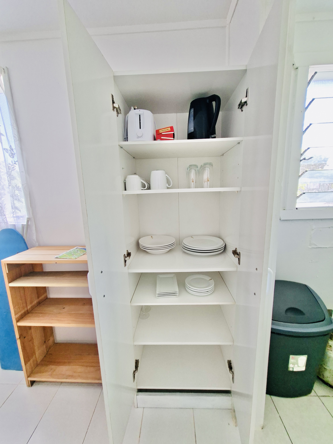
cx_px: 166
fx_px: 167
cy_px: 222
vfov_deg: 106.2
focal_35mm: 13
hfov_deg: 89.9
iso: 50
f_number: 2.2
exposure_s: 1/60
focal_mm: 1.74
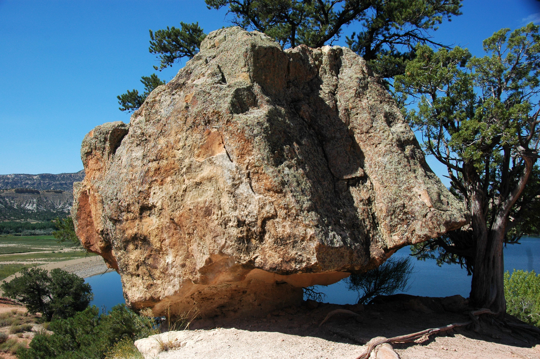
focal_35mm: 36
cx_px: 270
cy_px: 180
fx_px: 540
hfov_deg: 53.2
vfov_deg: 36.8
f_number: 8
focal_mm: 24
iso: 200
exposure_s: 1/200
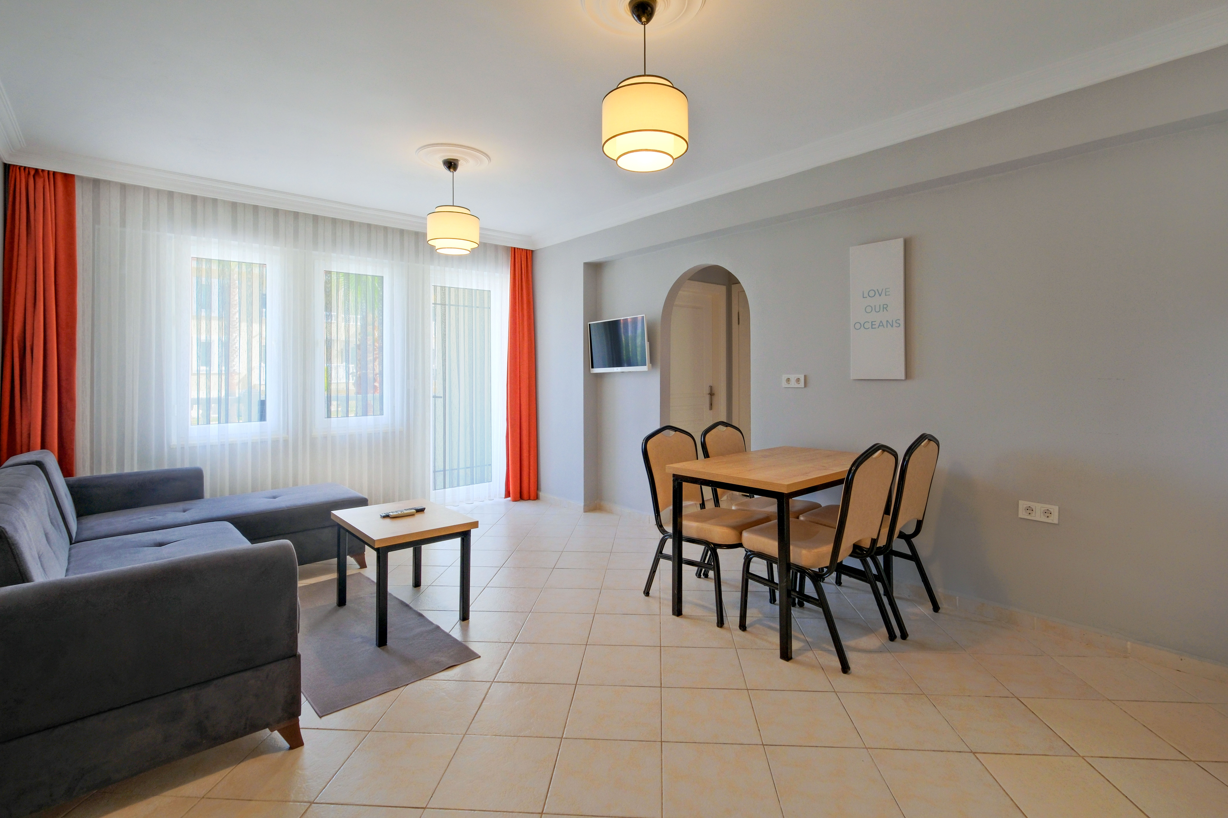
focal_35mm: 15
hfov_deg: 100.4
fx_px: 512
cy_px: 409
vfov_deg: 77.3
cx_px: 614
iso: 800
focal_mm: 10
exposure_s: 1/50
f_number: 7.1
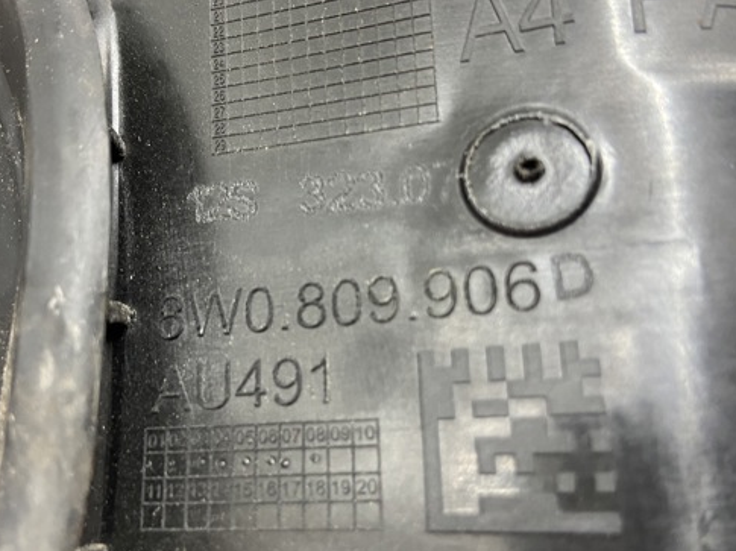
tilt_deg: -49.2
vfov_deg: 42.9
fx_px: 701
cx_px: 332
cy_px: 266
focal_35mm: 33
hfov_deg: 55.3
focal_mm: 4.25
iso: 200
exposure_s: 1/53
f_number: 1.8
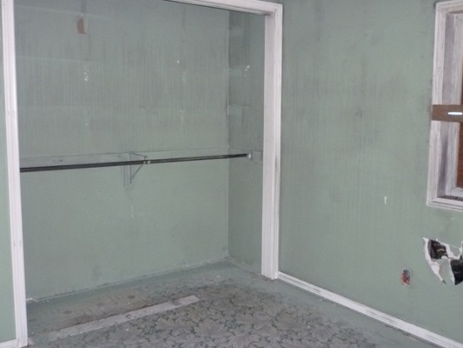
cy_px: 164
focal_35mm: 35
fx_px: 468
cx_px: 244
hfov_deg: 52.6
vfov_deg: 40.7
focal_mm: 5.2
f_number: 3.3
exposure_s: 1/8
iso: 500
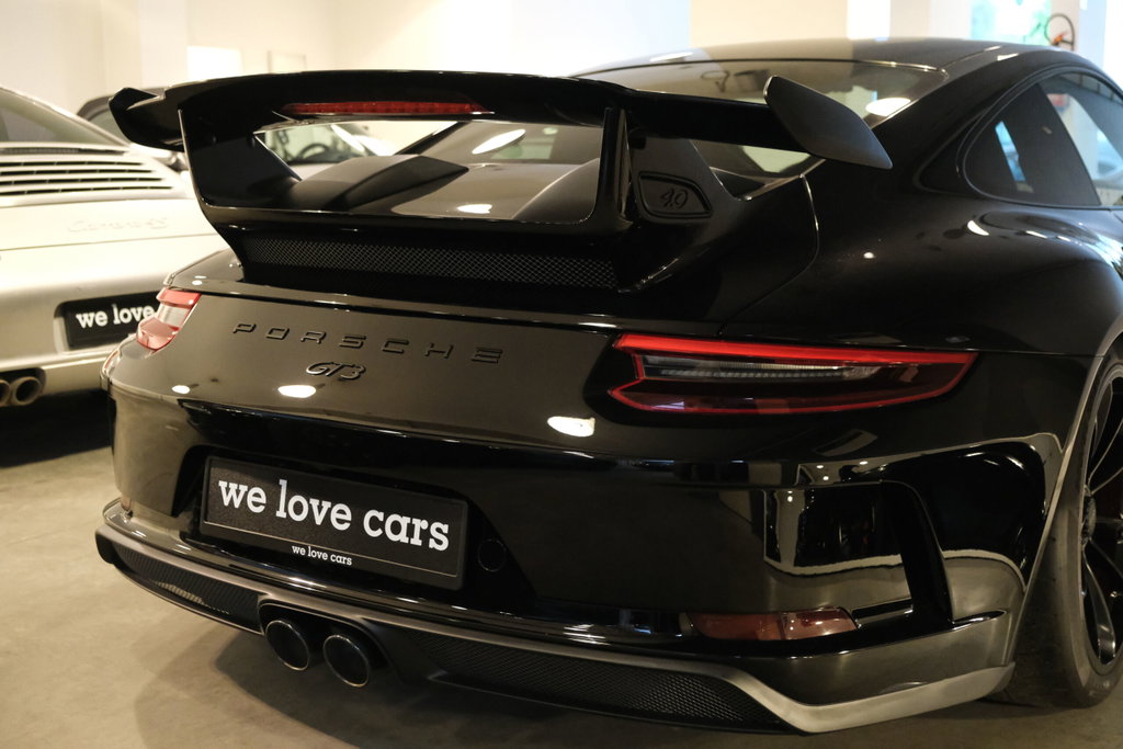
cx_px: 562
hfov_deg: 43.6
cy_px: 374
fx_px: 1404
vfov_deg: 29.9
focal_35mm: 45
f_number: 3.6
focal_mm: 30.2
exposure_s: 1/100
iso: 6400
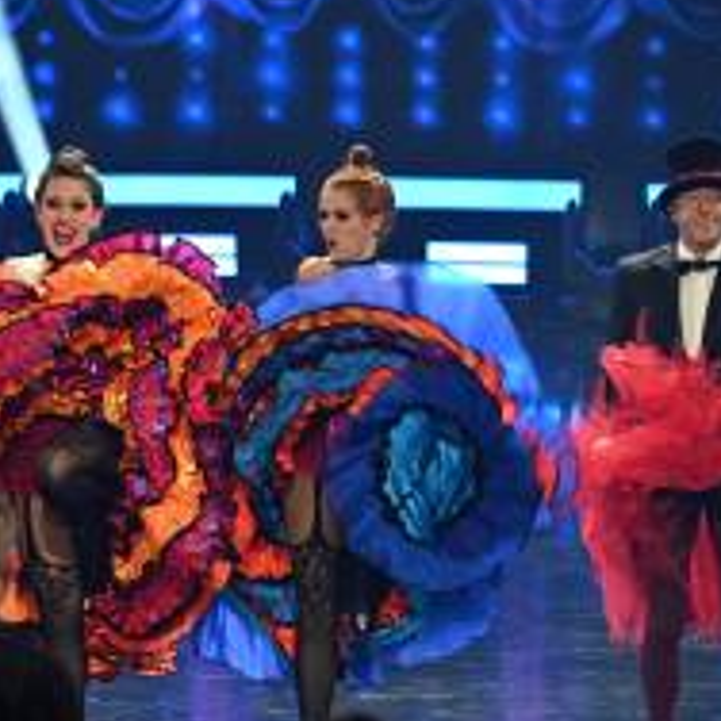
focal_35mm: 508
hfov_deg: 3.4
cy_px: 514
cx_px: 121
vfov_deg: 3.4
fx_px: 11971
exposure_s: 1/200
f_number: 4
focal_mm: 250
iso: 3200
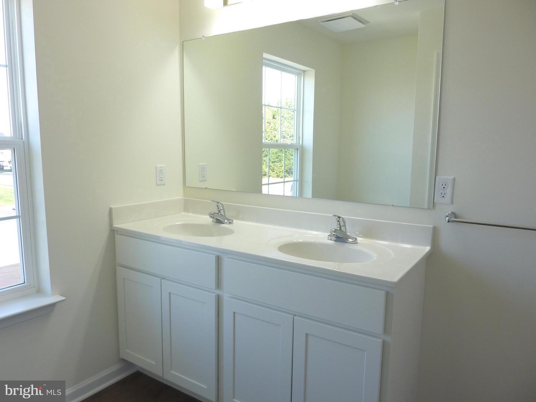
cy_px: 201
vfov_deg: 54.9
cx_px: 268
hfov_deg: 69.4
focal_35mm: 25
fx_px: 387
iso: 80
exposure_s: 1/50
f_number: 3.3
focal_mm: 4.1
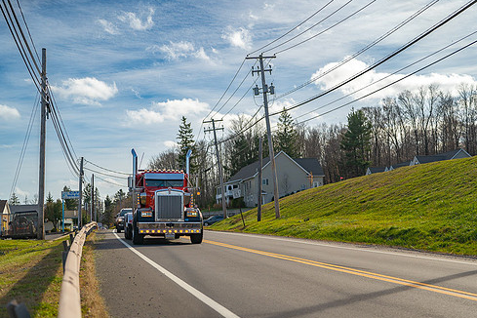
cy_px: 168
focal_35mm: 51
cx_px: 244
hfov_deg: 38.9
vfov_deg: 26.5
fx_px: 676
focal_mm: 43
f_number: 2.2
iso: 125
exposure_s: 1/320
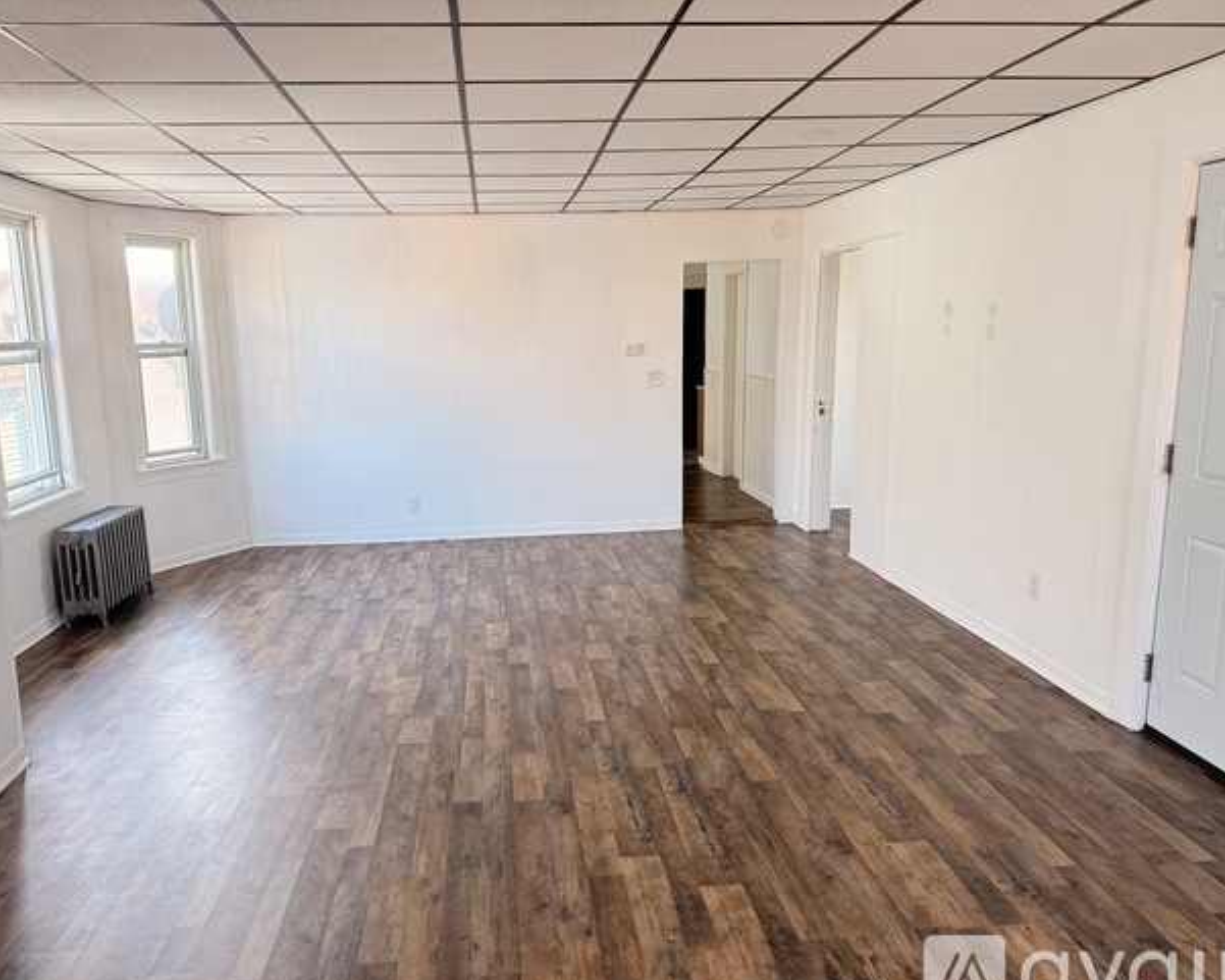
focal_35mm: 26
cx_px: 574
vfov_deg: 54.9
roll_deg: +0.9
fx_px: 943
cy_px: 507
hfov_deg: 66.0
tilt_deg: -9.6
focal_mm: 6.76
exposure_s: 1/121
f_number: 1.78
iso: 200
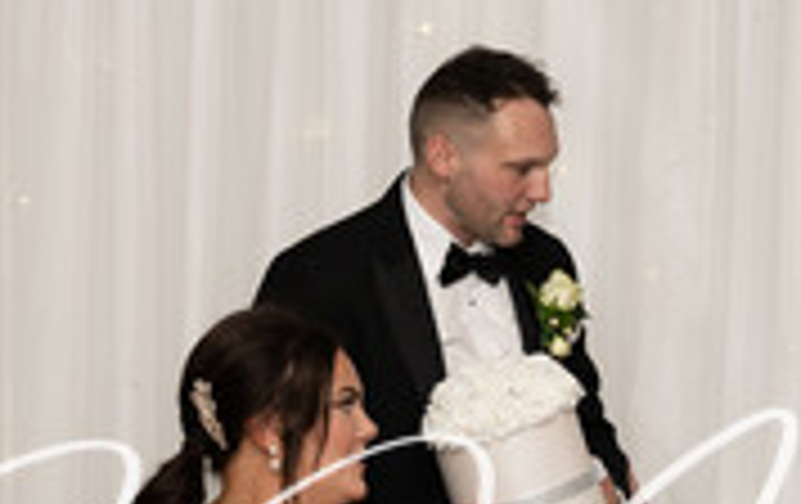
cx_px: 634
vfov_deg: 5.1
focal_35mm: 260
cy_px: 317
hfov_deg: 8.0
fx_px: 5687
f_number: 2.8
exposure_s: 1/200
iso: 400
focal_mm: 95
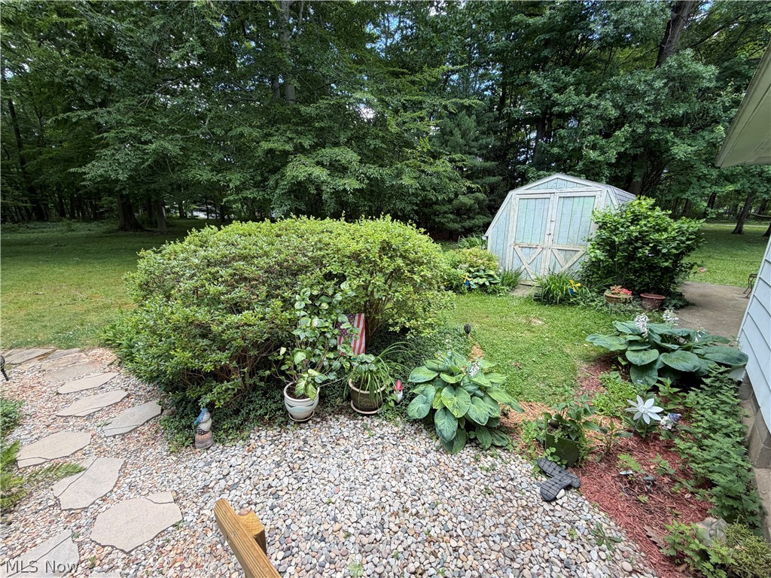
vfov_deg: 85.7
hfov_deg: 102.1
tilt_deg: -15.3
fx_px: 312
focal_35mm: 14
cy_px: 289
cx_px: 386
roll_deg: -1.1
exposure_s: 1/121
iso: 80
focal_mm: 2.22
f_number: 2.2
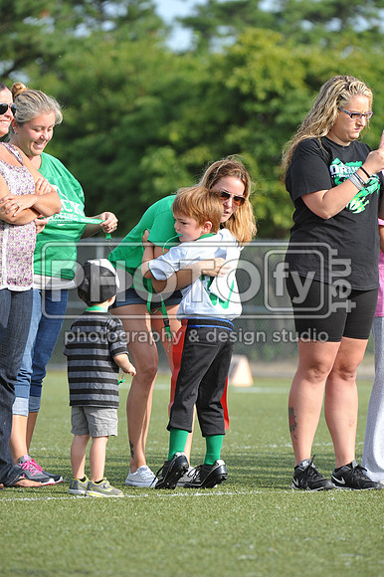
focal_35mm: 300
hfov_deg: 4.6
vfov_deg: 6.9
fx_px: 4805
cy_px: 288
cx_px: 192
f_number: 7.1
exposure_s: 1/640
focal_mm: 300
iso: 800
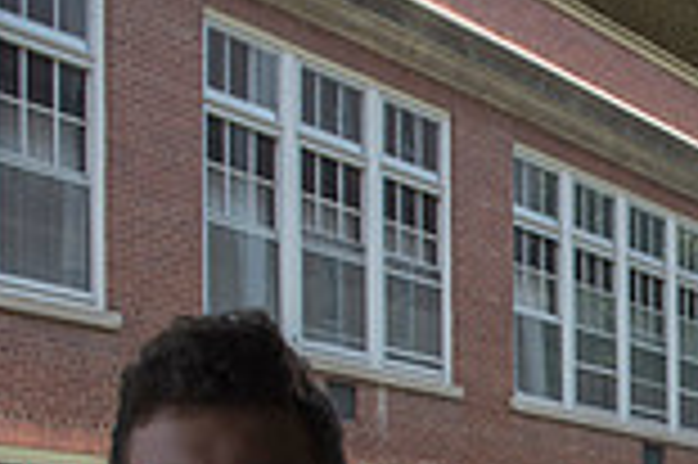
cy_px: 719
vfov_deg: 14.1
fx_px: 1743
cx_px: 1036
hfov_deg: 19.8
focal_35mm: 90
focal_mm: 24
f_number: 5
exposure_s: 1/1000
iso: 640
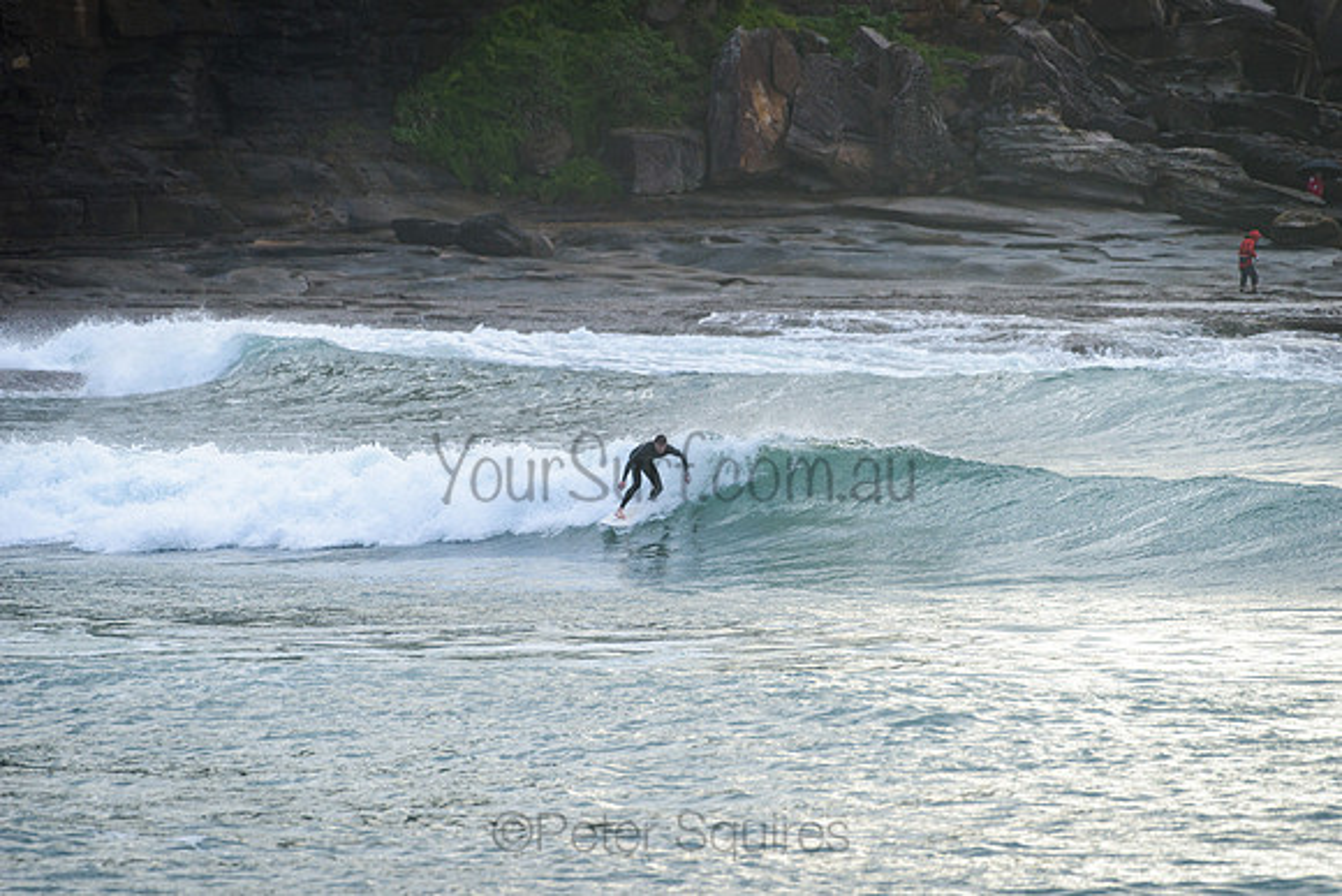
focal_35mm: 503
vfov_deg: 2.7
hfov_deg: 4.1
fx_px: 18747
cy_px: 448
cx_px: 671
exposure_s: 1/1000
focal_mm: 500
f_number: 5.6
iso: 280
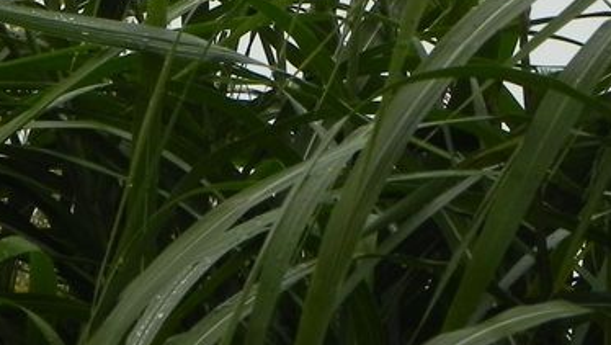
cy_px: -21
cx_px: 76
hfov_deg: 7.3
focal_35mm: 295
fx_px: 4783
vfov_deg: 4.1
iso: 160
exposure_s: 1/80
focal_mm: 16.9
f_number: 4.5
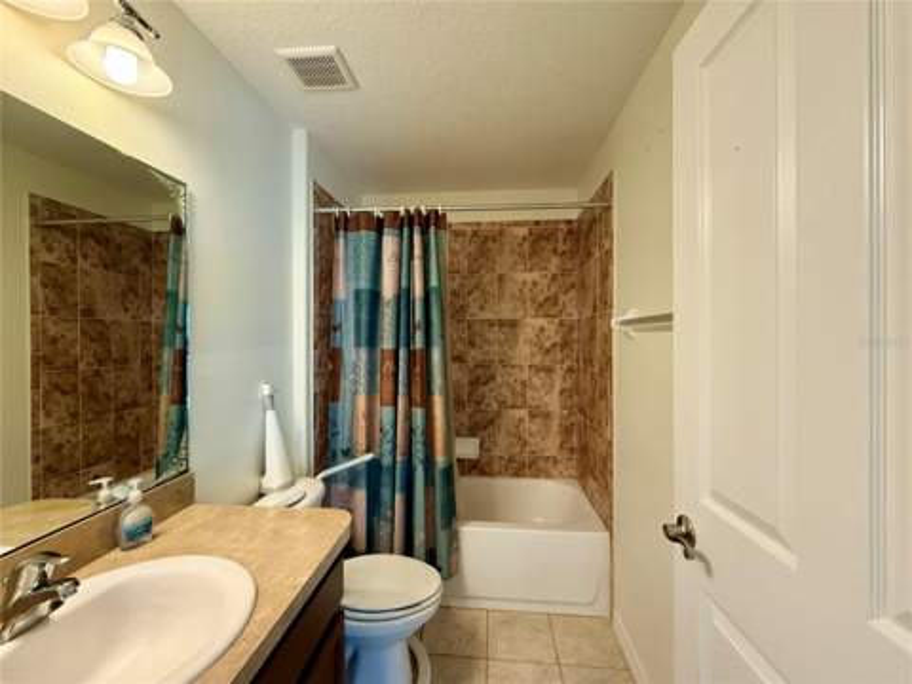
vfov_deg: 85.7
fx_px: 369
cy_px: 342
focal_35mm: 14
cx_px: 456
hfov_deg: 102.1
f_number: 2.2
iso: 200
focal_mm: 2.22
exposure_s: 1/120
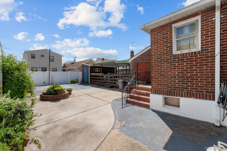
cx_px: 114
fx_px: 88
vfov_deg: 81.2
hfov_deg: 104.3
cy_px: 76
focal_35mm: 14
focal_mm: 14
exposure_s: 1/400
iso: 320
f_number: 10
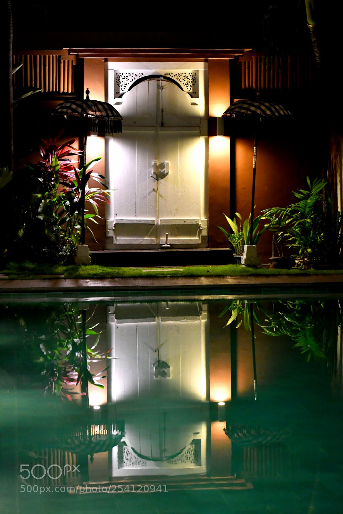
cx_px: 172
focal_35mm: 105
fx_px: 1500
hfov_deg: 13.0
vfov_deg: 19.5
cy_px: 257
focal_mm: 70
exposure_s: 1/10
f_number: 4.5
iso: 2500
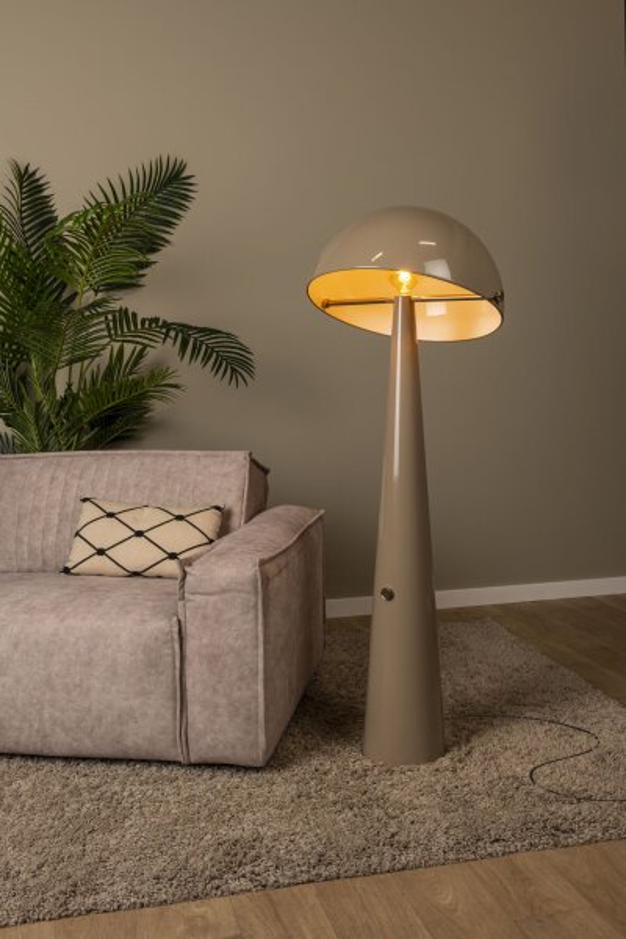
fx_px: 913
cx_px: 313
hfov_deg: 37.9
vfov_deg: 54.4
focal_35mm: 35
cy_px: 470
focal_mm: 35
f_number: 13
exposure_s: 1/13
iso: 400
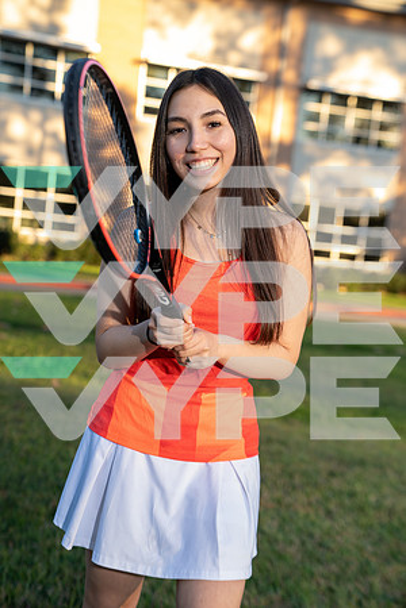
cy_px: 304
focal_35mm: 60
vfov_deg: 33.4
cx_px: 203
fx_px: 1015
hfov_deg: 22.6
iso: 250
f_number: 3.5
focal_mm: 60
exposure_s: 1/250
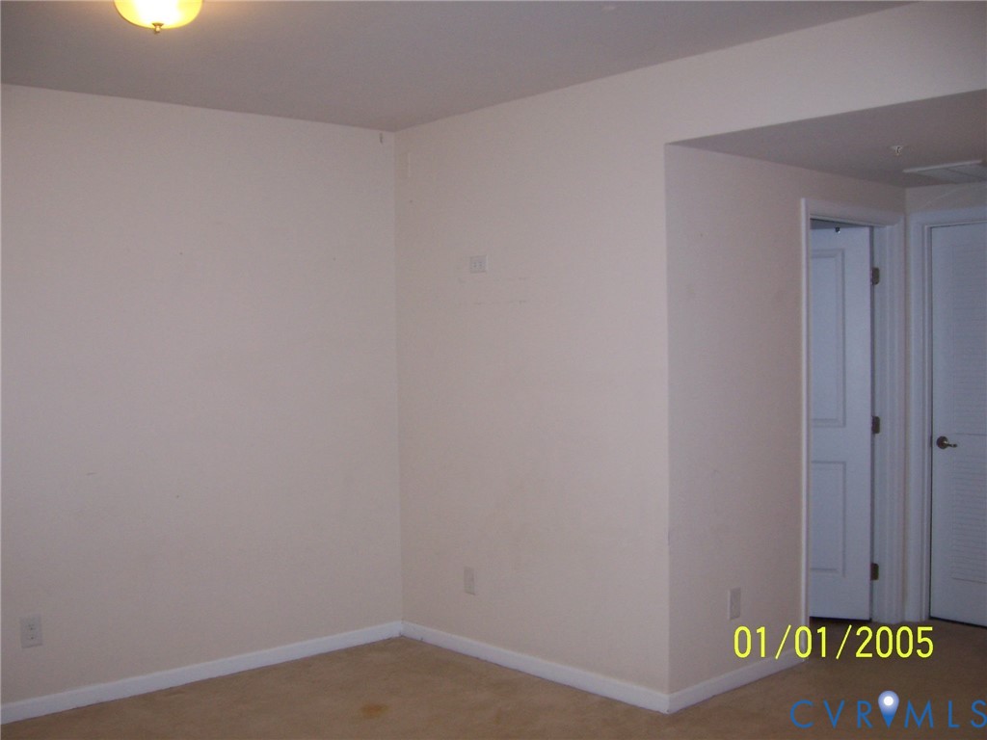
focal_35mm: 36
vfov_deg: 39.7
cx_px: 494
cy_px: 370
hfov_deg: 51.4
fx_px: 1026
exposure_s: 1/60
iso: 125
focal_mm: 6.2
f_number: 2.8
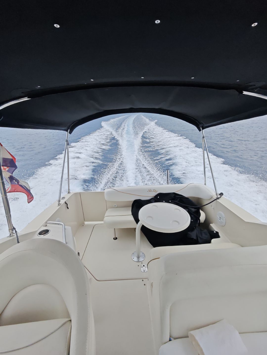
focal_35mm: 14
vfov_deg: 102.1
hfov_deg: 85.7
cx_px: 134
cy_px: 178
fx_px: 144
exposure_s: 1/699
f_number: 2.2
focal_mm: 2.16
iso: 125
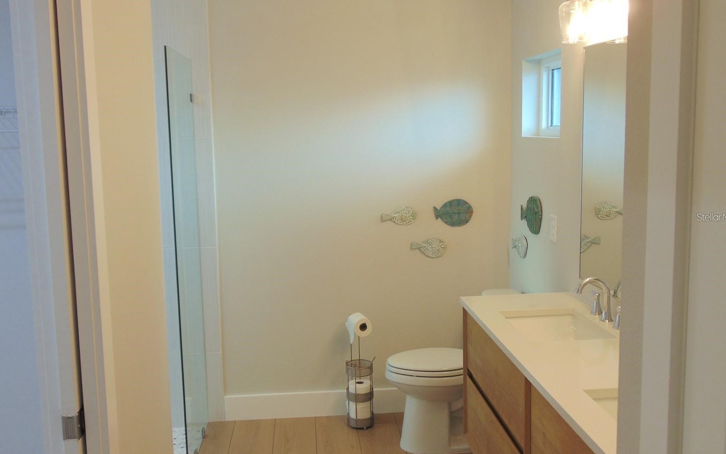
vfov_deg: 35.3
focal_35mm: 36
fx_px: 712
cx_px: 367
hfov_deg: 54.0
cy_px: 217
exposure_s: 1/30
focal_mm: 5.8
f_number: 3.2
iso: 80
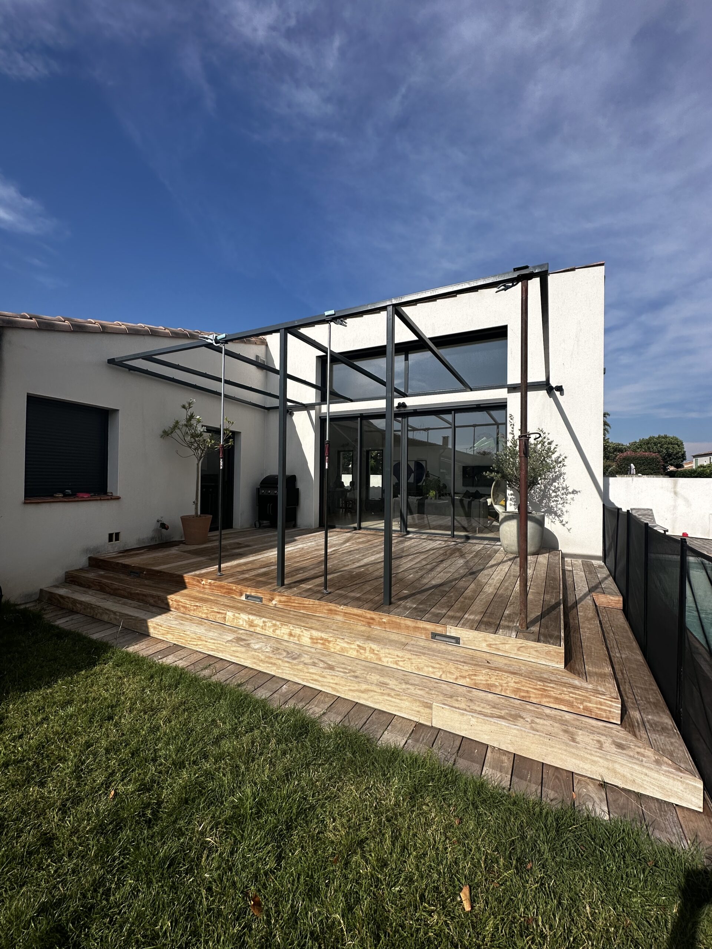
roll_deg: -0.9
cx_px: 356
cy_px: 474
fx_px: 384
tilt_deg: +0.3
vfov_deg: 102.1
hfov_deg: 85.7
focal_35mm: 14
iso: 50
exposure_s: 1/3040
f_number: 2.2
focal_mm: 2.22
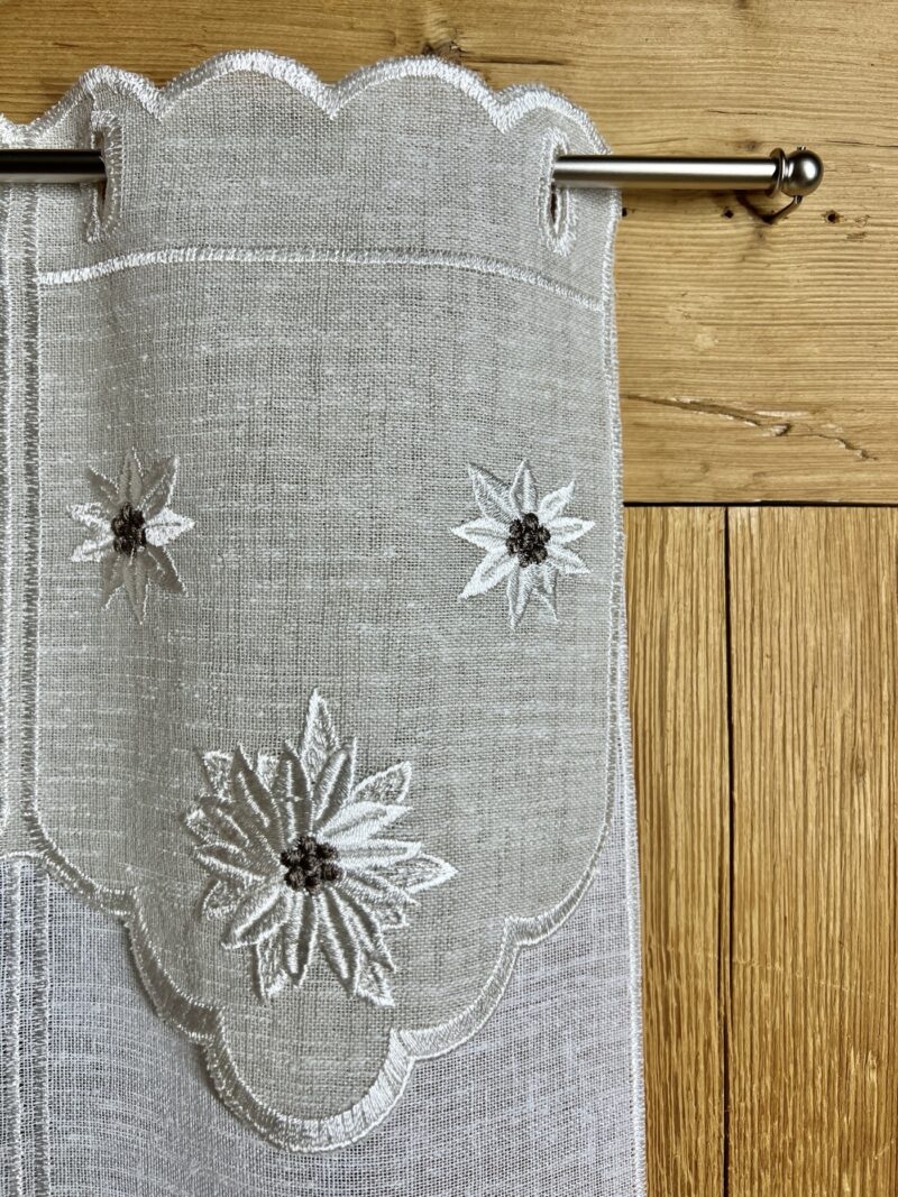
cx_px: 449
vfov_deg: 67.3
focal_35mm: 26
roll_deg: +1.2
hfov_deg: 53.1
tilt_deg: +1.1
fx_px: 899
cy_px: 598
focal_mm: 5.7
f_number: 1.5
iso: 50
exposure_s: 1/371
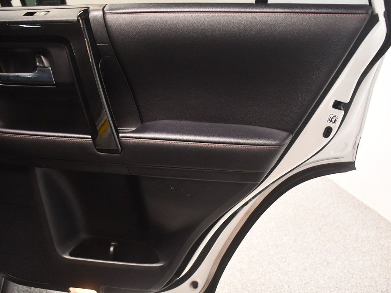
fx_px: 373
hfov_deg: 55.2
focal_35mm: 33
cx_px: 173
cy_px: 146
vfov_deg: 42.9
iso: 3600
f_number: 3.5
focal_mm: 20
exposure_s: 1/60
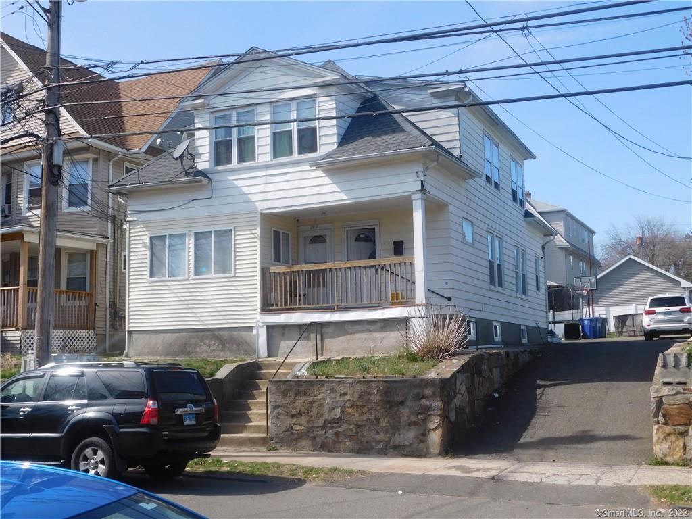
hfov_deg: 46.8
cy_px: 260
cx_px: 346
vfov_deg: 36.0
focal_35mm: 40
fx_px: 800
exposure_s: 1/800
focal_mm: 7.1
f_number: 3.6
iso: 125
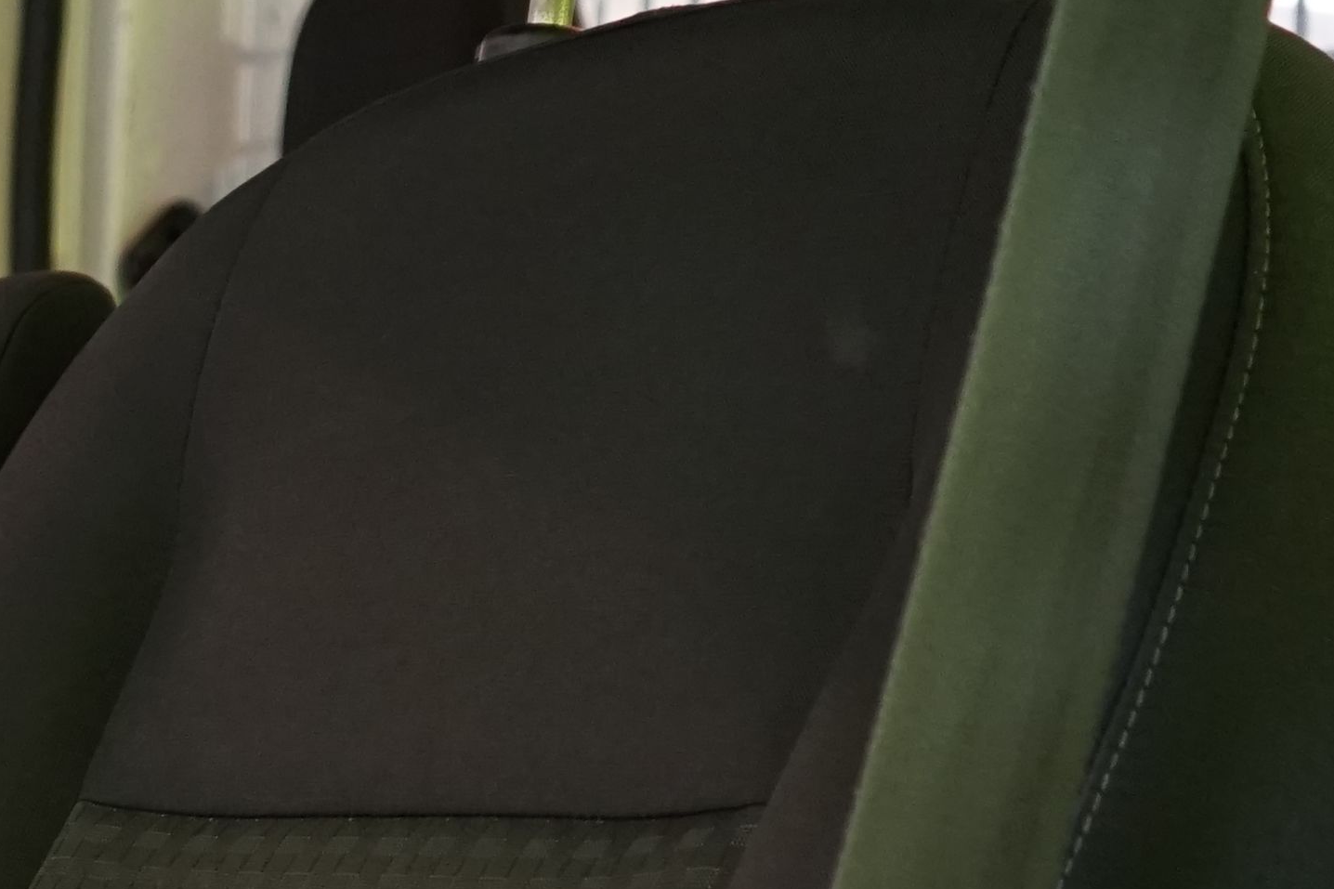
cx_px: -413
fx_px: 4335
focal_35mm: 117
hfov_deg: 16.5
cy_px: 1348
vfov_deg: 11.2
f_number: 3.5
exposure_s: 1/30
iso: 1250
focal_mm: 28
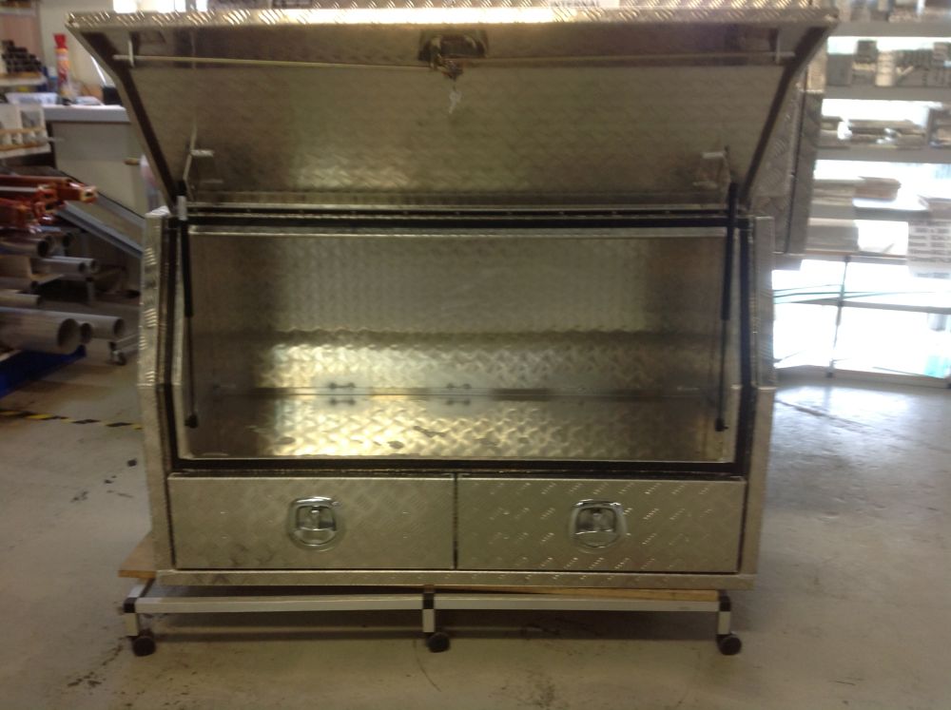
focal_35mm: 35
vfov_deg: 40.6
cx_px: 476
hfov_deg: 52.7
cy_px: 355
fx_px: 960
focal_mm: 4.28
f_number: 2.4
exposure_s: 1/17
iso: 80
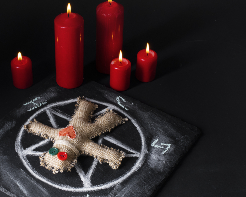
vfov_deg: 21.8
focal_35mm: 70
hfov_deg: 27.0
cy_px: 105
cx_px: 83
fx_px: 510
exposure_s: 1/100
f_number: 13
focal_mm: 35
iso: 500
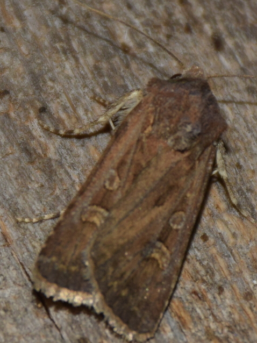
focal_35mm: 304
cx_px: 121
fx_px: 3011
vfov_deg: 6.5
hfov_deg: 4.9
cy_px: 172
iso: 320
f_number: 5.6
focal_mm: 140
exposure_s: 1/60
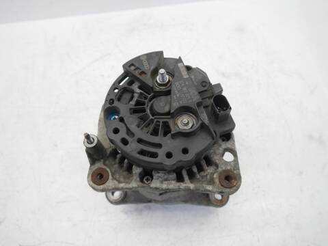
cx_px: 164
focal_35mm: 30
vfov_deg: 46.8
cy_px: 123
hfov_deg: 60.0
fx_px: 284
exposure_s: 1/125
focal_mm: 15
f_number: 3.5
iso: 640
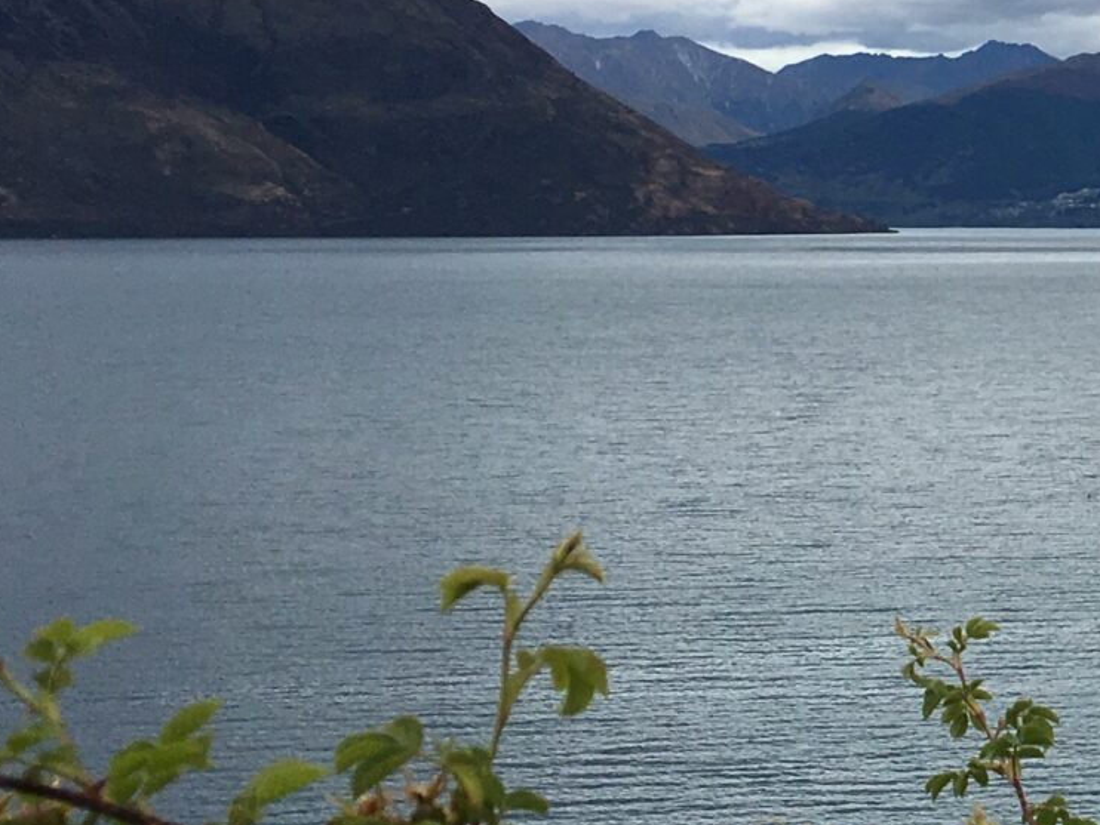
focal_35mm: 100
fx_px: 3179
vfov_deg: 14.8
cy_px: 230
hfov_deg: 18.0
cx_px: 1531
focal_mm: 4.15
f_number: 2.2
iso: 25
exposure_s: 1/2404
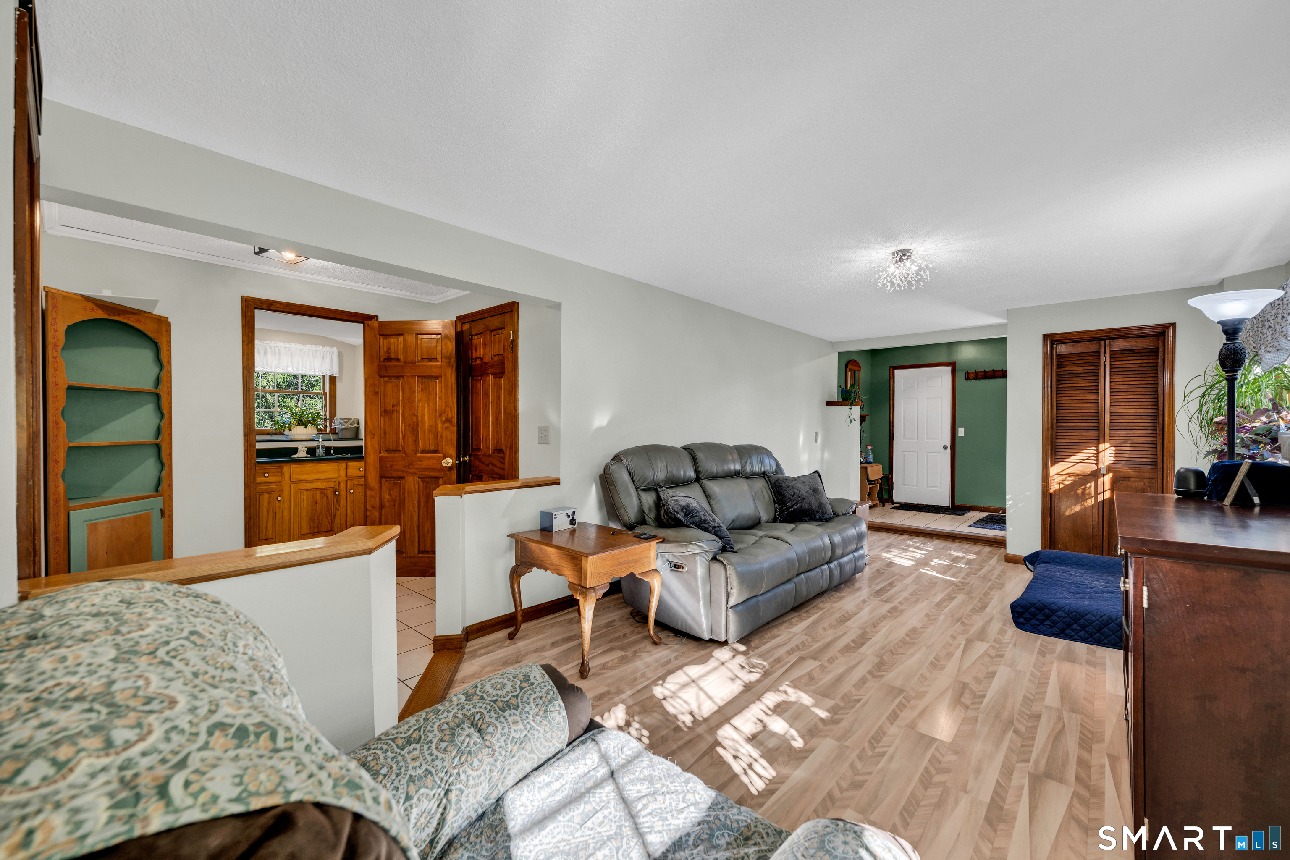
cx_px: 645
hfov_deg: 104.3
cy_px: 430
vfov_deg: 81.2
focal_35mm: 14
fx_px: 502
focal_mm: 14
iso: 200
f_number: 8
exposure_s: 1/320
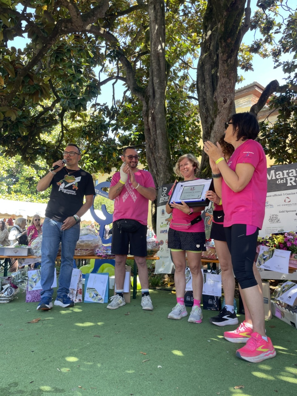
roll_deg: -0.8
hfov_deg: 53.1
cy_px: 198
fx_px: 297
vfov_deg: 67.3
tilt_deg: +6.8
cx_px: 148
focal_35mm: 26
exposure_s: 1/121
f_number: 1.6
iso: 32
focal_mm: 4.2
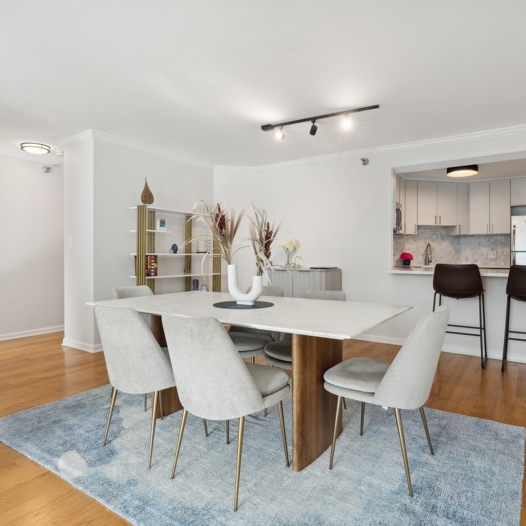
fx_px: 378
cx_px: 282
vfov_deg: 69.6
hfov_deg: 69.5
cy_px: 262
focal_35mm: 22
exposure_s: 1/25
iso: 320
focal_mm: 17
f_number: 8
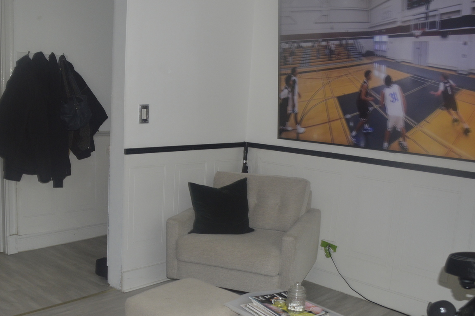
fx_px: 501
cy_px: 195
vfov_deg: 34.8
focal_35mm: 38
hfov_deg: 50.4
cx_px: 186
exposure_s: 1/60
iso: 560
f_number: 3.5
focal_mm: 18
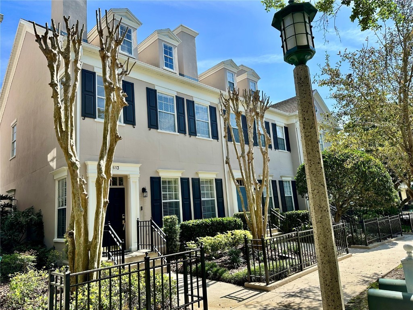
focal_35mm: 24
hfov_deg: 71.6
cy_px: 155
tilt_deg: +9.8
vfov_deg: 56.8
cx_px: 206
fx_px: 286
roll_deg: +5.6
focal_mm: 6.86
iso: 80
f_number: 1.78
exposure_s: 1/2660
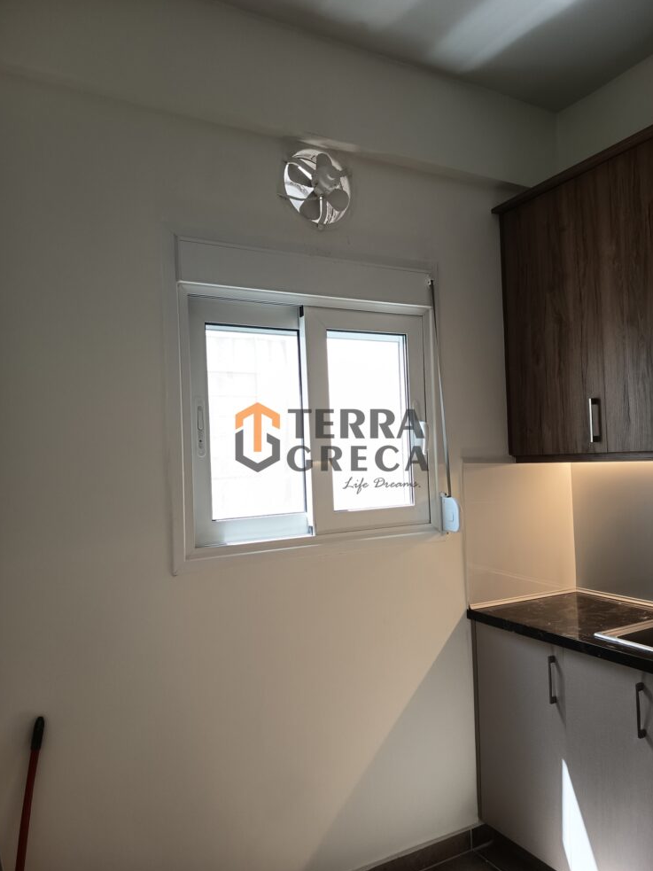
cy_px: 448
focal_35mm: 25
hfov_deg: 54.9
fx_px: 629
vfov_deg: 69.4
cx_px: 332
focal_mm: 5.27
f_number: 1.7
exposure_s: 1/100
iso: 233
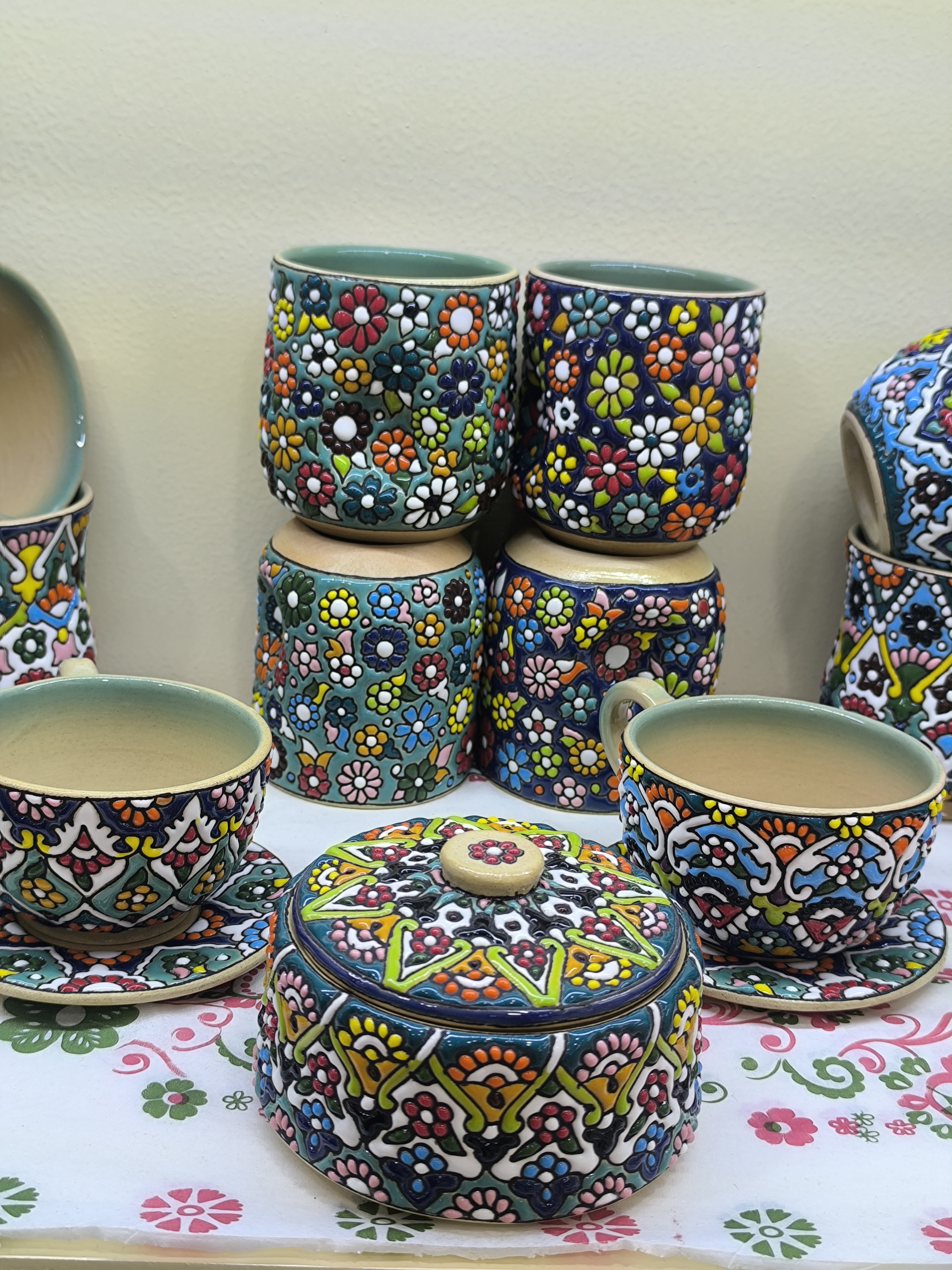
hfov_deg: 31.5
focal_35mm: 46
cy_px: 635
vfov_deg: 41.2
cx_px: 476
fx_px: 1687
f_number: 1.65
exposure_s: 1/100
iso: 160
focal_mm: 6.14
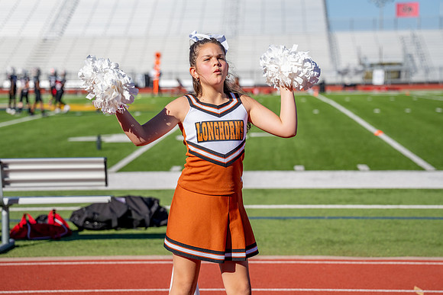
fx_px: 1120
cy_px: 133
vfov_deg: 15.0
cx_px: 218
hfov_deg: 22.4
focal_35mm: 91
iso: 250
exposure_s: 1/6400
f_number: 2.8
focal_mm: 70
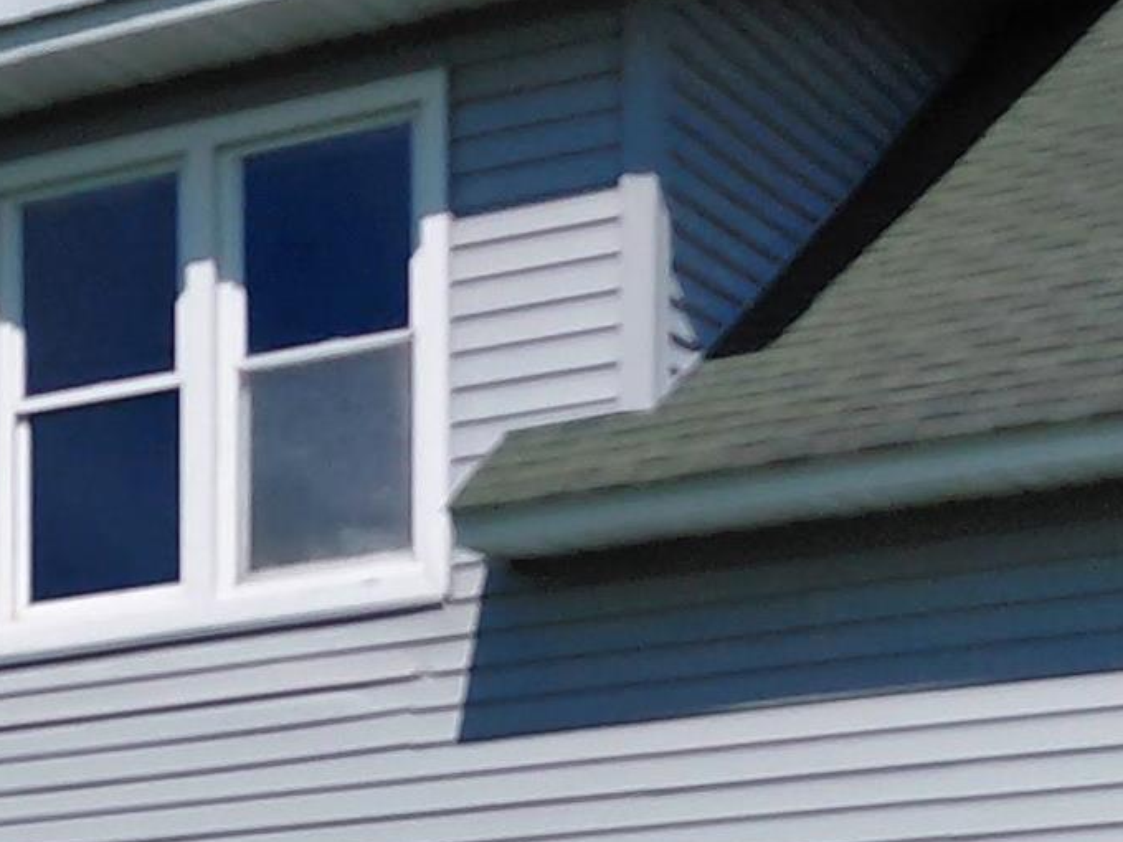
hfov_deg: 16.5
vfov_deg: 12.3
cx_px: -301
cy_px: 1339
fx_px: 3666
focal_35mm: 113
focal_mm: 4.69
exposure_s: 1/6460
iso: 64
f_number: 1.8
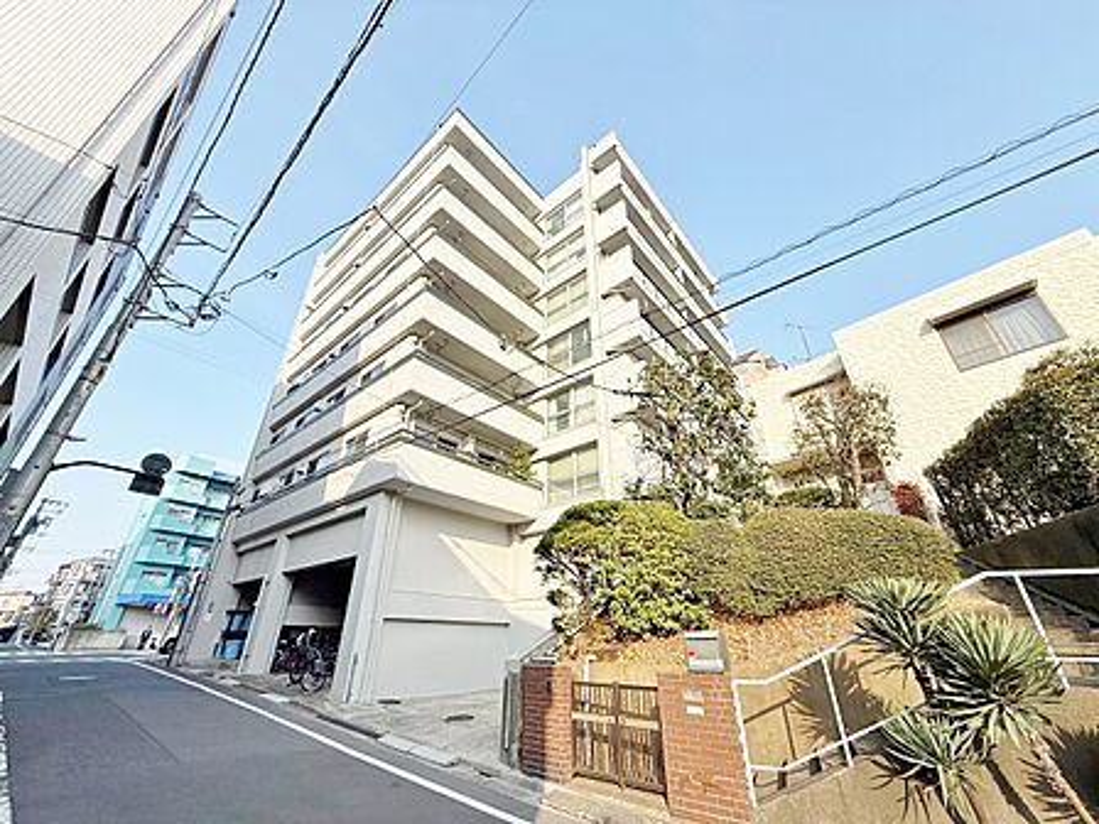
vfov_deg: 85.7
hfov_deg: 102.1
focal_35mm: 14
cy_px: 412
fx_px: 444
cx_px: 550
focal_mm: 2.22
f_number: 2.2
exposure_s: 1/1534
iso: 50
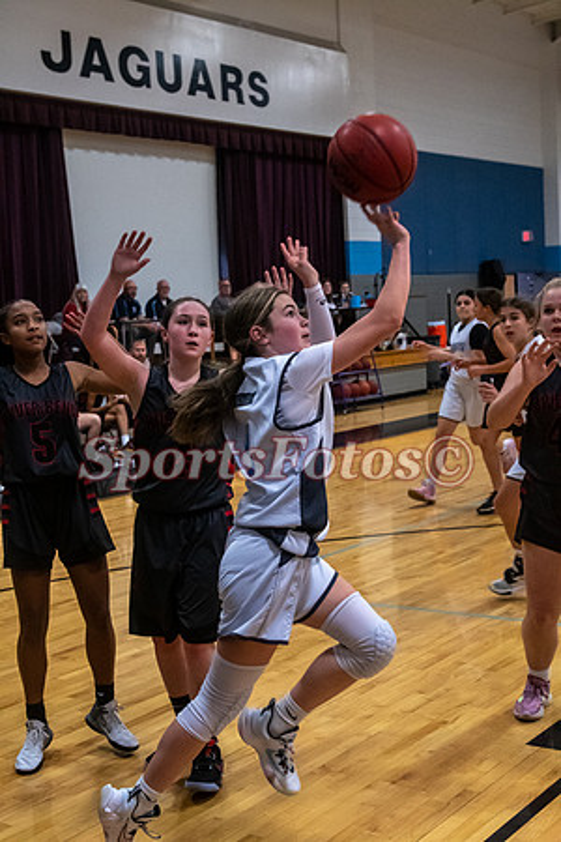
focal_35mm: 57
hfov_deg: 23.8
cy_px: 421
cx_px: 280
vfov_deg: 35.1
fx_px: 1332
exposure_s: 1/500
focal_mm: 38
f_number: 4
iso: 4000
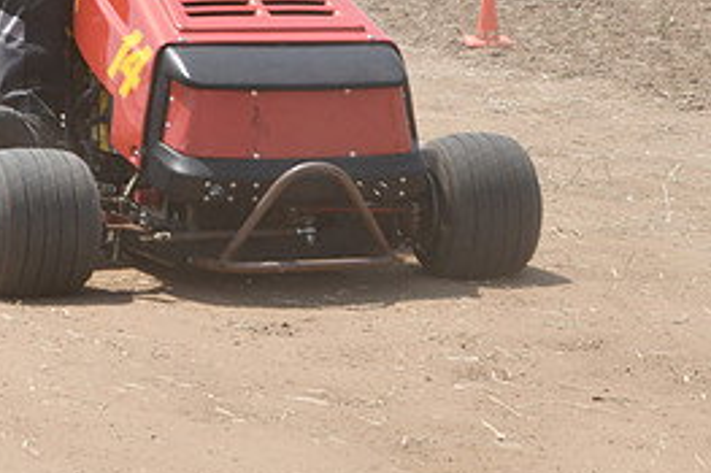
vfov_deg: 4.8
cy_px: 18
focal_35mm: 285
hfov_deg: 7.2
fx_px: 5625
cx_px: 373
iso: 100
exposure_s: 1/320
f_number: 9
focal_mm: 86
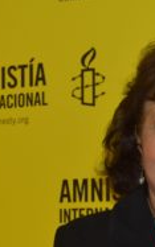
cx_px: 78
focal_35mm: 131
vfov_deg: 15.8
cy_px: 219
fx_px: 885
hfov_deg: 10.0
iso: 560
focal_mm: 32
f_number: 4.8
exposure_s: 1/60
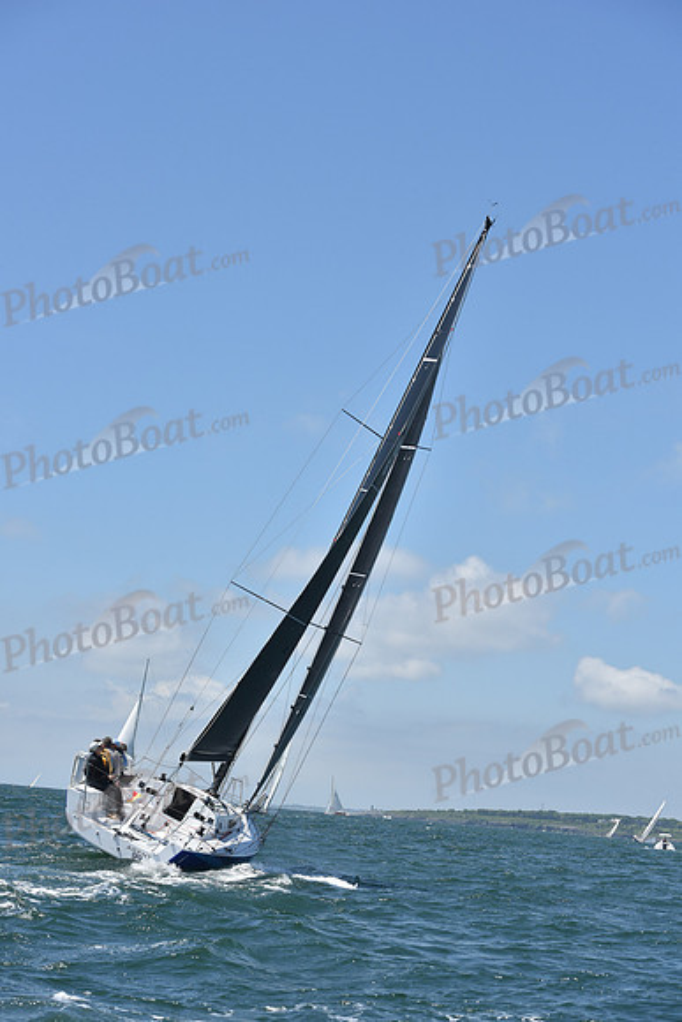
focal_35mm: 70
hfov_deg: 19.5
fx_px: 1988
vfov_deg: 28.8
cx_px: 341
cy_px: 511
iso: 250
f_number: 7.1
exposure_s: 1/1250
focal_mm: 70
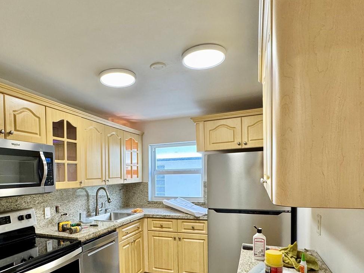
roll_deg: +1.6
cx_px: 149
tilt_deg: -2.9
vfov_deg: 57.2
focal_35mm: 23
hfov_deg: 73.3
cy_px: 187
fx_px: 242
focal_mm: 2.22
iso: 200
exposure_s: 1/120
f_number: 2.2
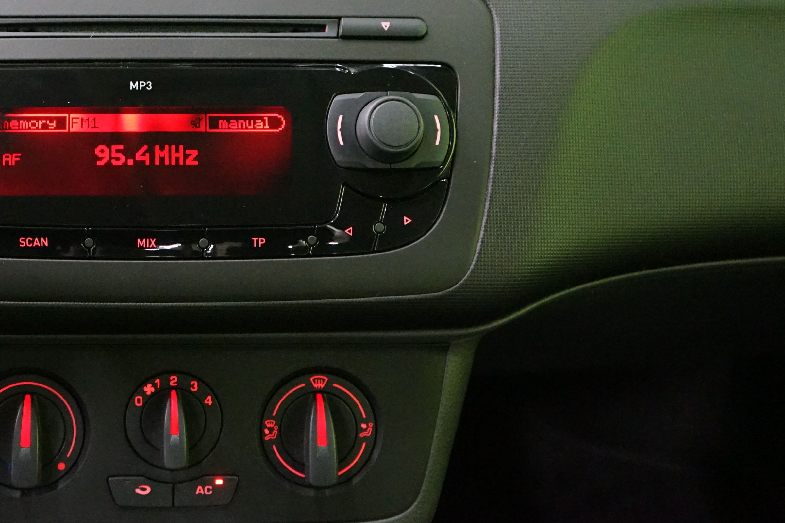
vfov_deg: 22.8
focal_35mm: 59
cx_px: 164
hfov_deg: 33.0
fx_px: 1286
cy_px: 130
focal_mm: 36
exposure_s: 1/25
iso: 6400
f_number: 4
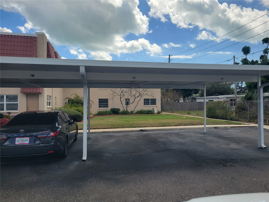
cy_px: 101
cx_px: 134
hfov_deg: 67.3
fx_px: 202
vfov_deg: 53.1
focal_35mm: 26
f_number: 1.8
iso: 40
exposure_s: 1/2463
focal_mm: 5.4
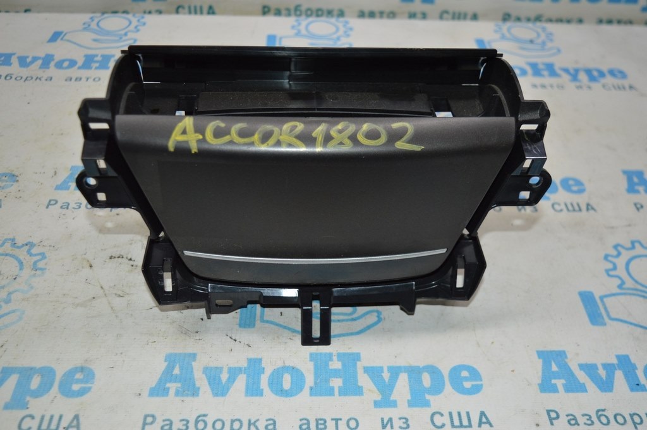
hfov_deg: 49.6
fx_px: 700
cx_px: 324
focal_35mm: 39
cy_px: 215
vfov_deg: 34.2
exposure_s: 1/125
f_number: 4
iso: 400
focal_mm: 26
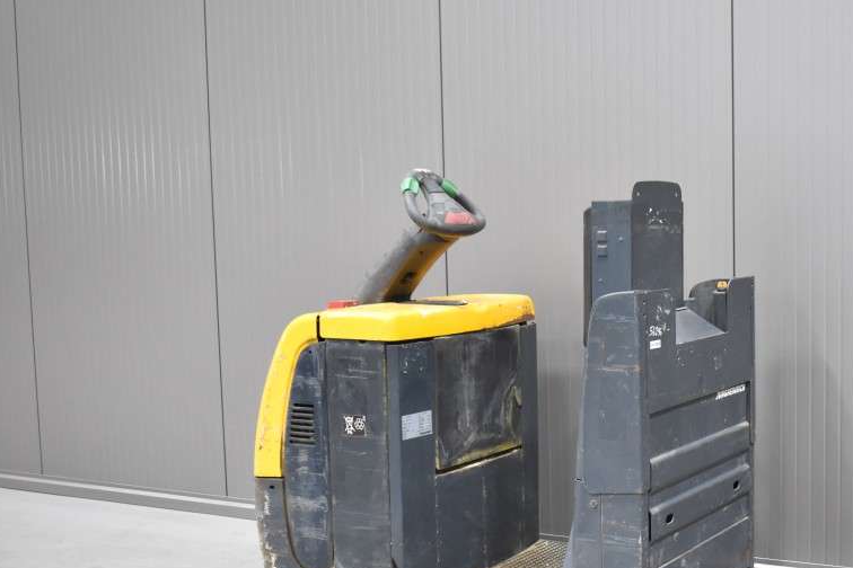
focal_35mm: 55
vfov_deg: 24.6
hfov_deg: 35.6
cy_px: 360
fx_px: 1298
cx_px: 634
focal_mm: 23
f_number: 4
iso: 1600
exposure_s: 1/50
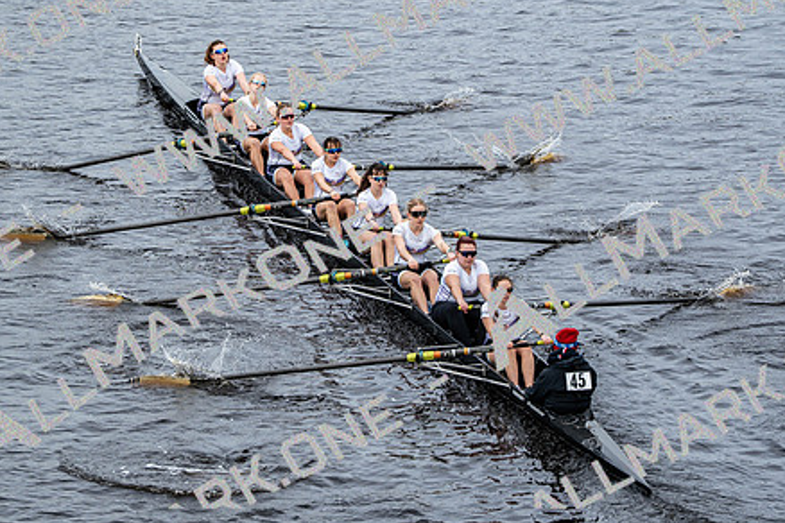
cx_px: 333
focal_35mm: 265
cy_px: 201
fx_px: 5778
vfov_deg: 5.2
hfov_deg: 7.8
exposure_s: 1/2000
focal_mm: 200
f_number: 2.8
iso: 200
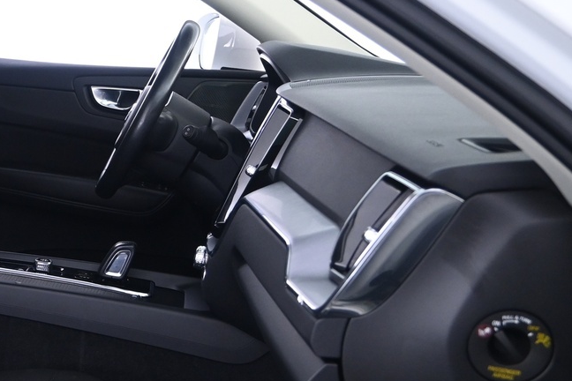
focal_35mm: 60
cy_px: 263
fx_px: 953
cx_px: -25
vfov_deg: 22.5
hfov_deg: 30.6
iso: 1000
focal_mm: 16
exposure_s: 1/8
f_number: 3.5
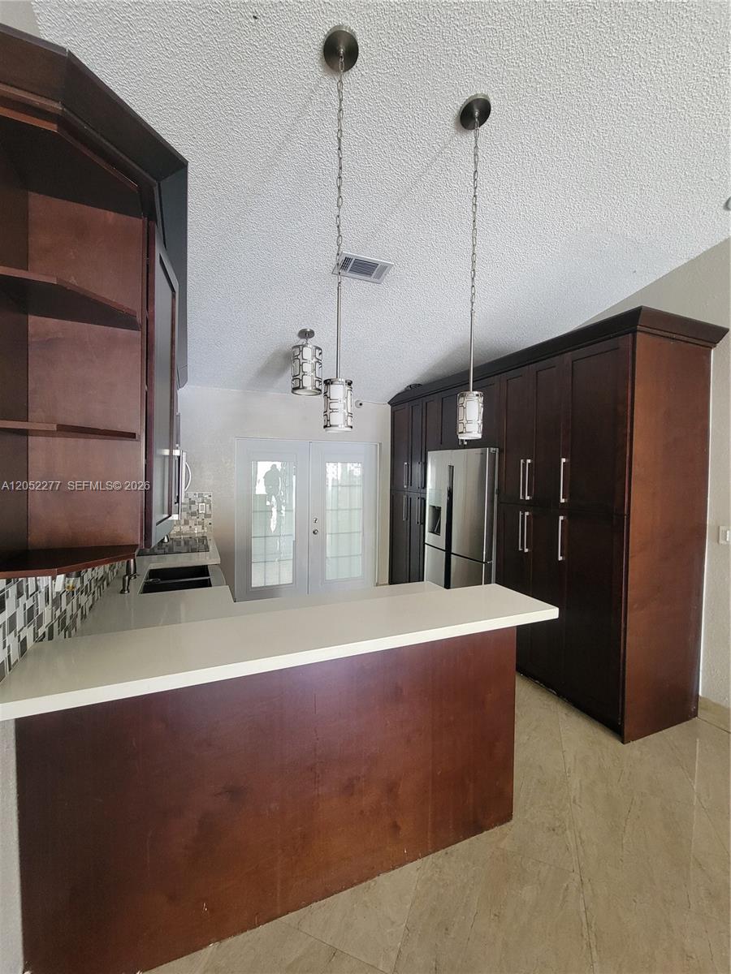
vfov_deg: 106.2
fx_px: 366
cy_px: 487
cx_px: 366
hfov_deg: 89.9
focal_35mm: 13
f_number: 2.2
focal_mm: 2.2
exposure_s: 1/30
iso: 400
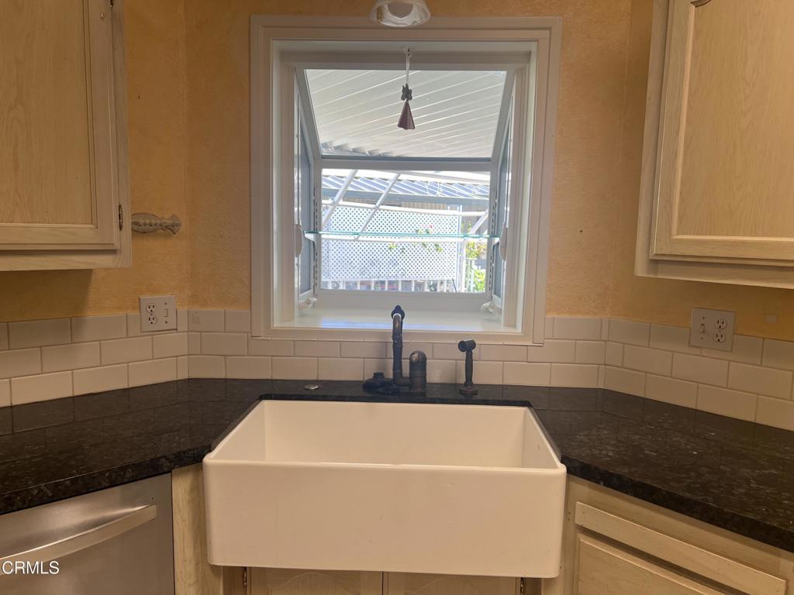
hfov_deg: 67.3
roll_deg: -1.4
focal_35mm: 26
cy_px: 298
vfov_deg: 53.1
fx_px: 596
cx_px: 397
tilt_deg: -7.4
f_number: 1.5
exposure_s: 1/120
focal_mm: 5.7
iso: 50
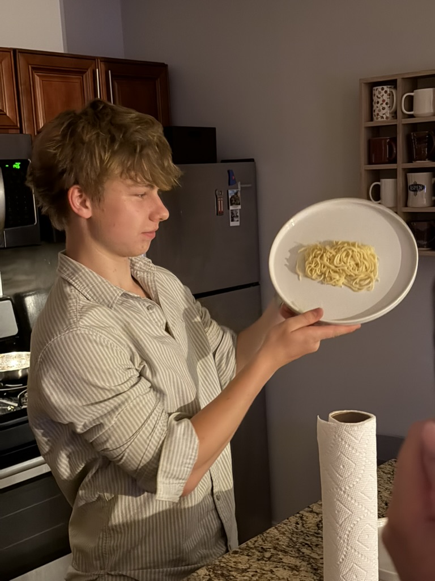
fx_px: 804
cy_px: 290
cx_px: 218
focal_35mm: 48
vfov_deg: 39.7
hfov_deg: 30.3
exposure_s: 1/15
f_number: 1.78
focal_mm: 6.76
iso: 800
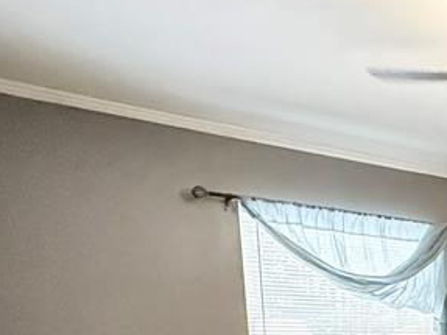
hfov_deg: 26.2
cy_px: 410
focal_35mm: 50
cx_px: 693
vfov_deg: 25.8
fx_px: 645
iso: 1000
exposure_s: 1/60
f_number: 2.2
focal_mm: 2.22
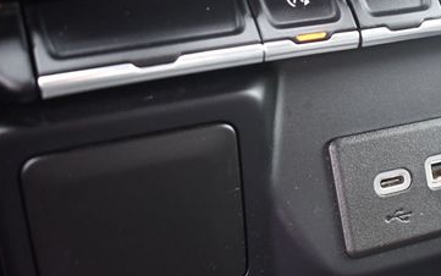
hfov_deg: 30.4
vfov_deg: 20.0
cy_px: 117
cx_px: 381
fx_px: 782
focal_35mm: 65
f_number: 4
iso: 1250
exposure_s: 1/125
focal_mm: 24
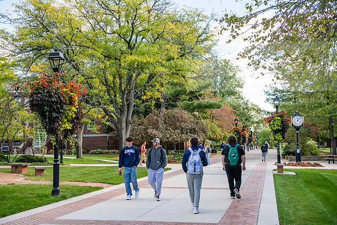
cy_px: 112
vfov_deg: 26.0
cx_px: 168
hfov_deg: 38.2
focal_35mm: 52
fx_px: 487
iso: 200
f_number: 4
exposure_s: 1/320
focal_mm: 52
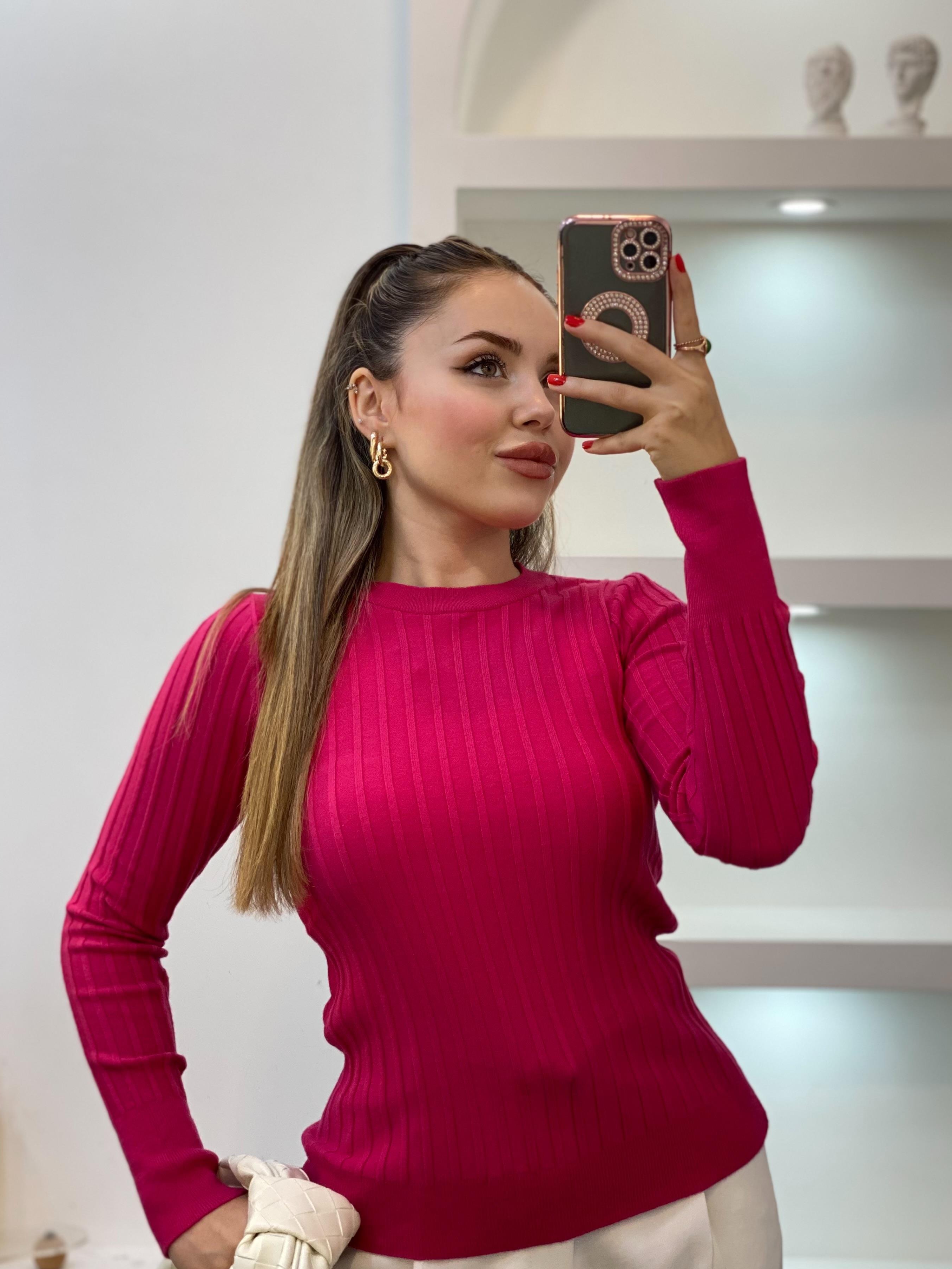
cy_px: 657
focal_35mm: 58
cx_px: 506
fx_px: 2127
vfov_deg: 33.2
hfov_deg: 25.2
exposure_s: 1/100
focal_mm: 6
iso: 80
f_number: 2
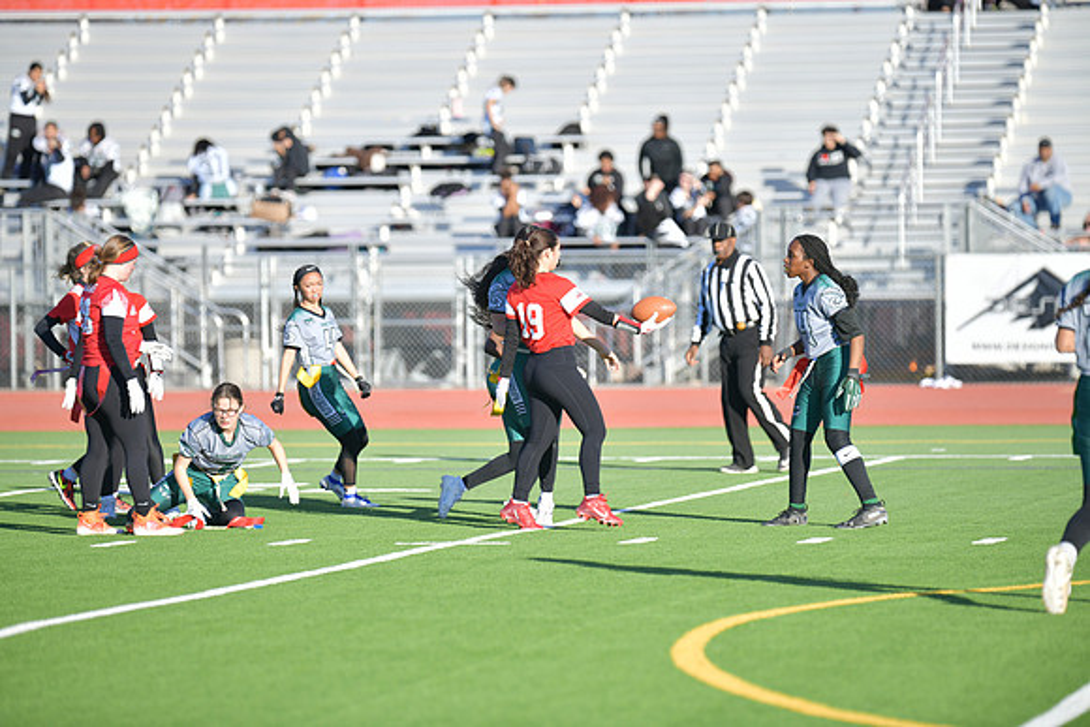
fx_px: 7268
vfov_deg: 5.7
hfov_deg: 8.6
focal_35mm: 240
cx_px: 545
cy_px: 364
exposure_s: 1/800
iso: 64
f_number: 2.8
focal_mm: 240
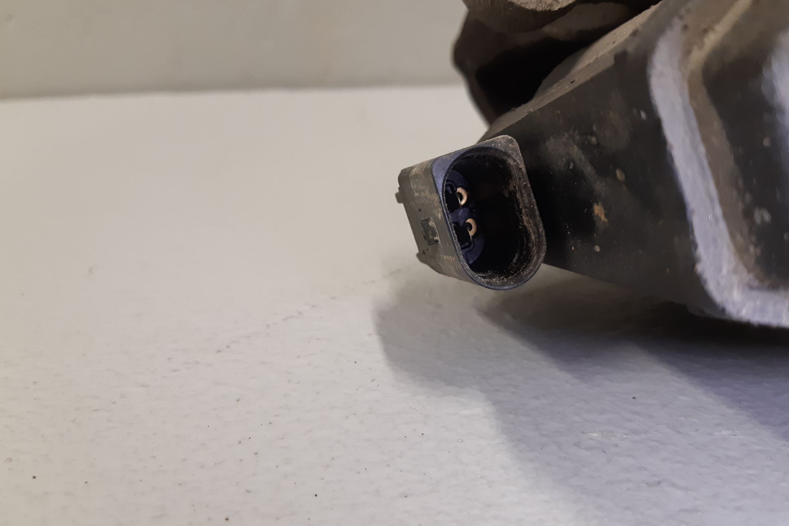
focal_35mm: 28
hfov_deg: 65.5
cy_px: 233
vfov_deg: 46.3
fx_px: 614
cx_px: 402
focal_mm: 3.93
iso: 160
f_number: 1.7
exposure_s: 1/50
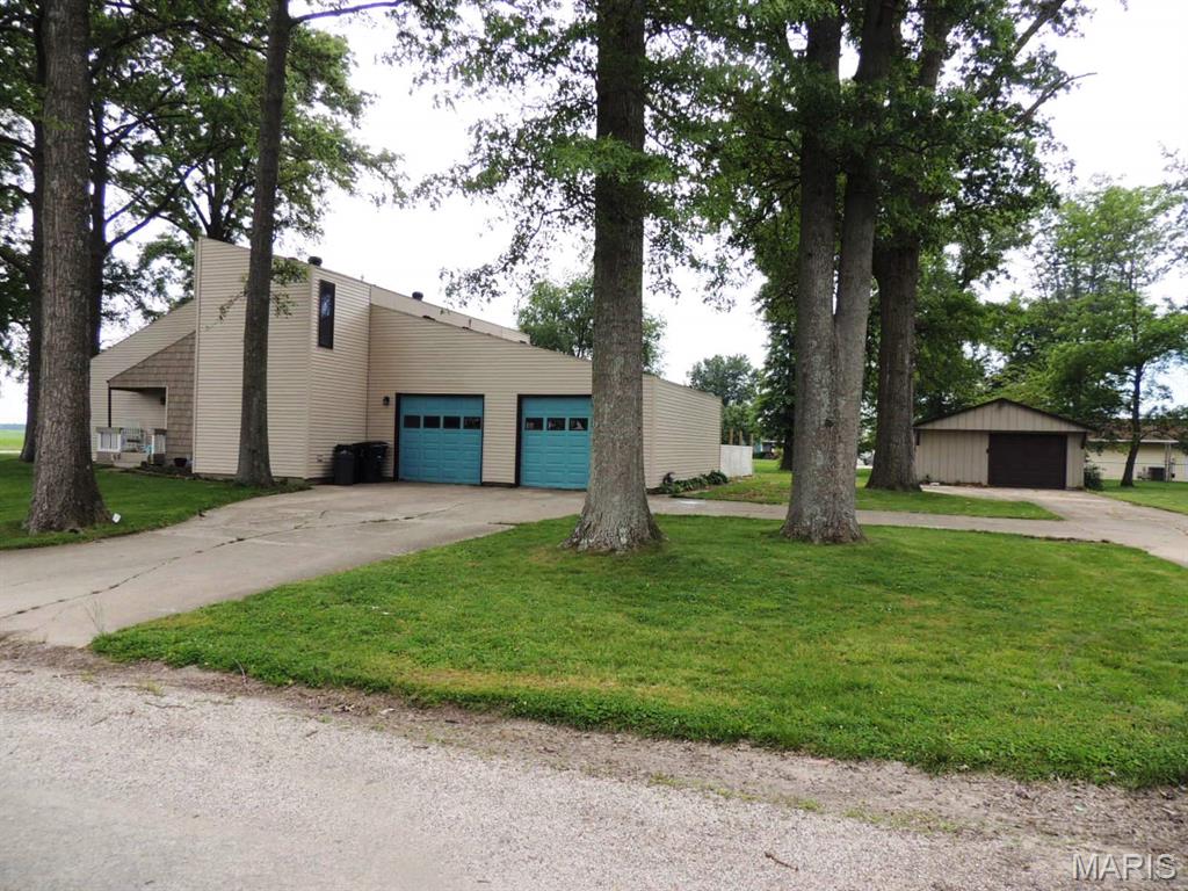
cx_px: 594
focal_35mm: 24
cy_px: 446
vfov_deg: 56.8
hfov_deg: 71.6
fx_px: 824
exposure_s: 1/800
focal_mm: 4.3
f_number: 3
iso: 100
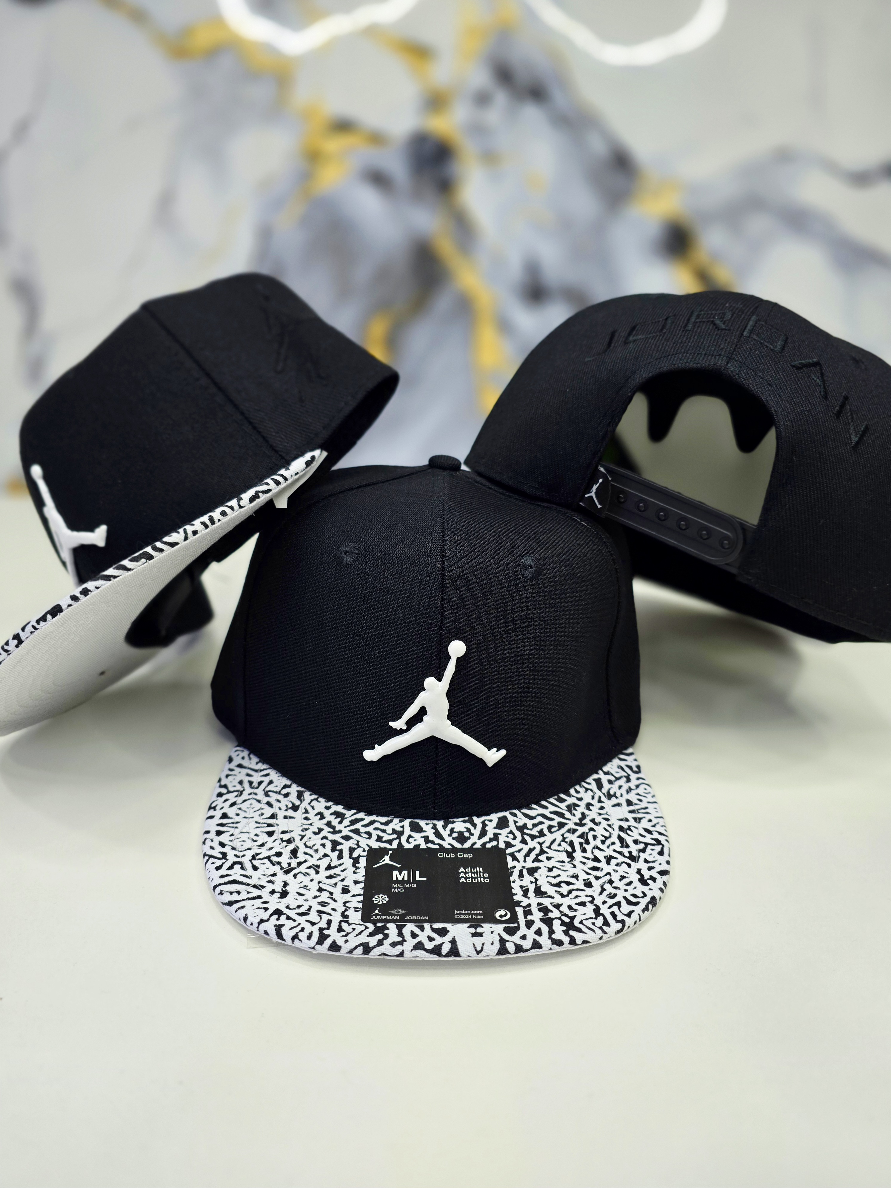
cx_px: 446
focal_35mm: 23
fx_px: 789
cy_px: 594
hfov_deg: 58.9
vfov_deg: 73.9
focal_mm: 6.3
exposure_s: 1/101
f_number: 1.7
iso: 100
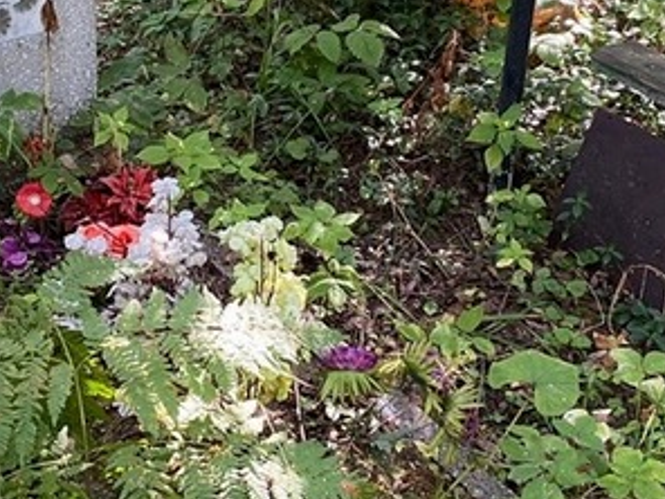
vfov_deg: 16.4
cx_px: 209
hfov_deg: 21.7
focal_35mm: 90
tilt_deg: -26.7
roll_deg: -1.1
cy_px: 198
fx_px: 1729
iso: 100
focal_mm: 4.25
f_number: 1.8
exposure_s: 1/121
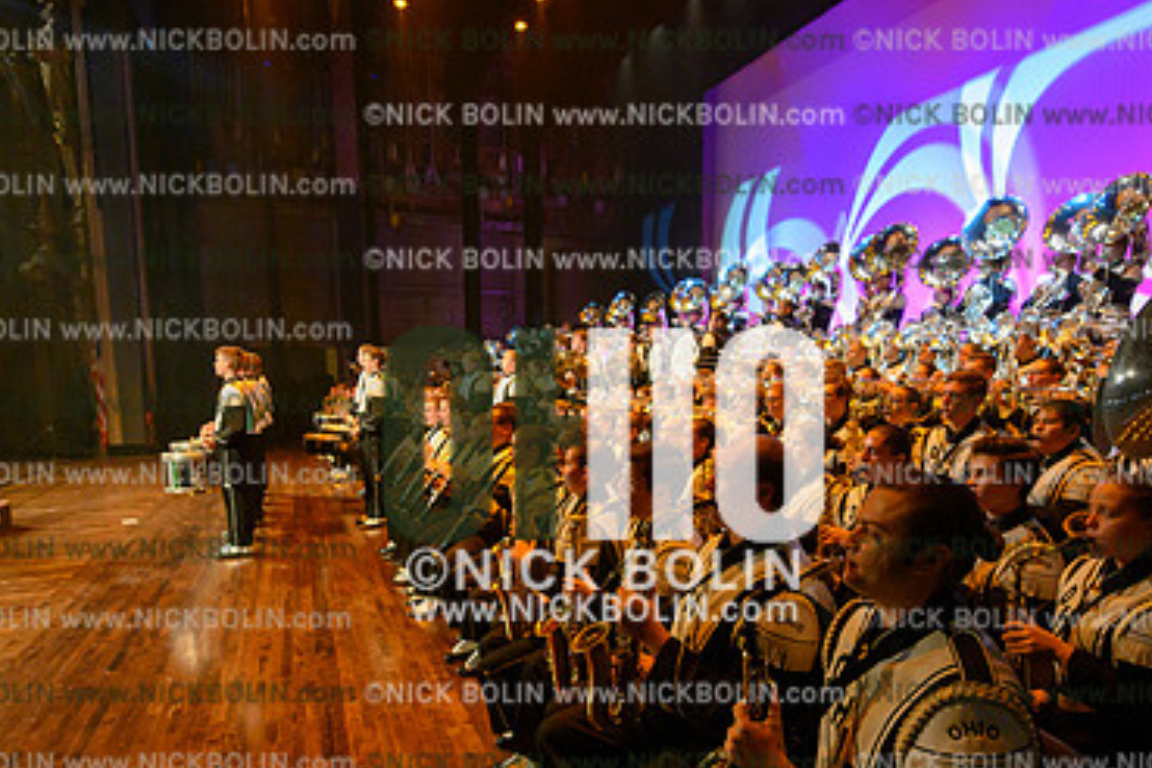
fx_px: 704
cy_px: 476
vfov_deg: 56.6
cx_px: 603
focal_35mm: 22
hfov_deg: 78.5
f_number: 5
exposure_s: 1/160
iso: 8000
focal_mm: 14
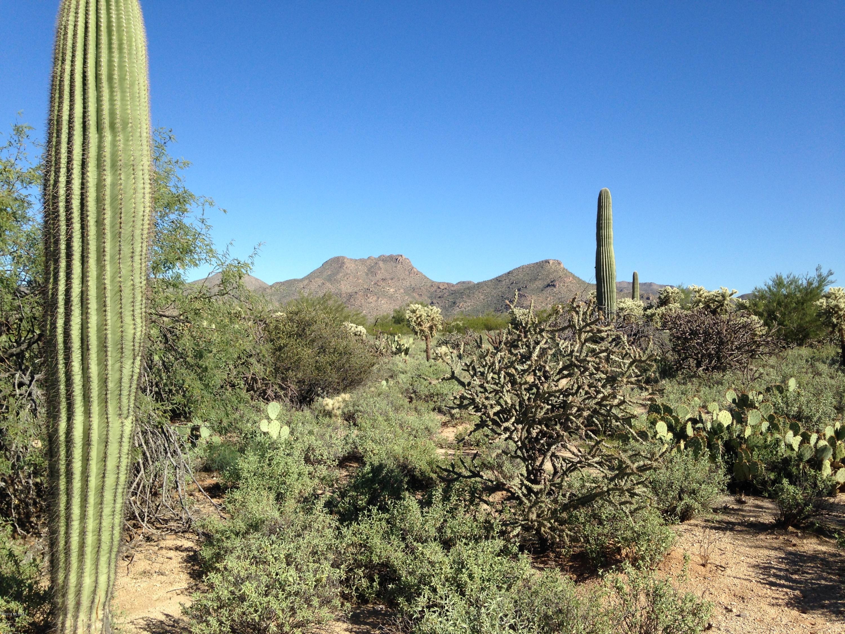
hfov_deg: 55.4
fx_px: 806
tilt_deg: +0.8
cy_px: 317
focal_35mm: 33
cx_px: 422
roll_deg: +0.6
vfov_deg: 42.9
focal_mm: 4.12
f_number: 2.4
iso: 50
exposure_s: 1/1506
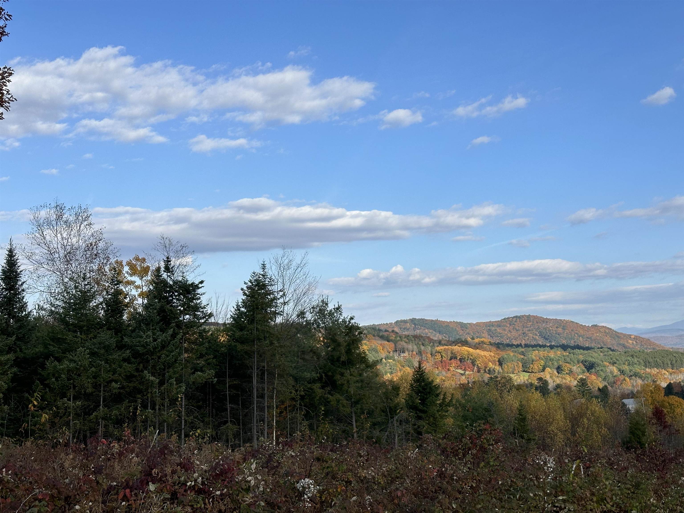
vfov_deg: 30.3
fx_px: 948
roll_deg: +1.1
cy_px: 256
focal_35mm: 48
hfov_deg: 39.7
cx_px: 342
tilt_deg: +7.1
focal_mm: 6.86
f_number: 1.78
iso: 64
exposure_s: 1/4016
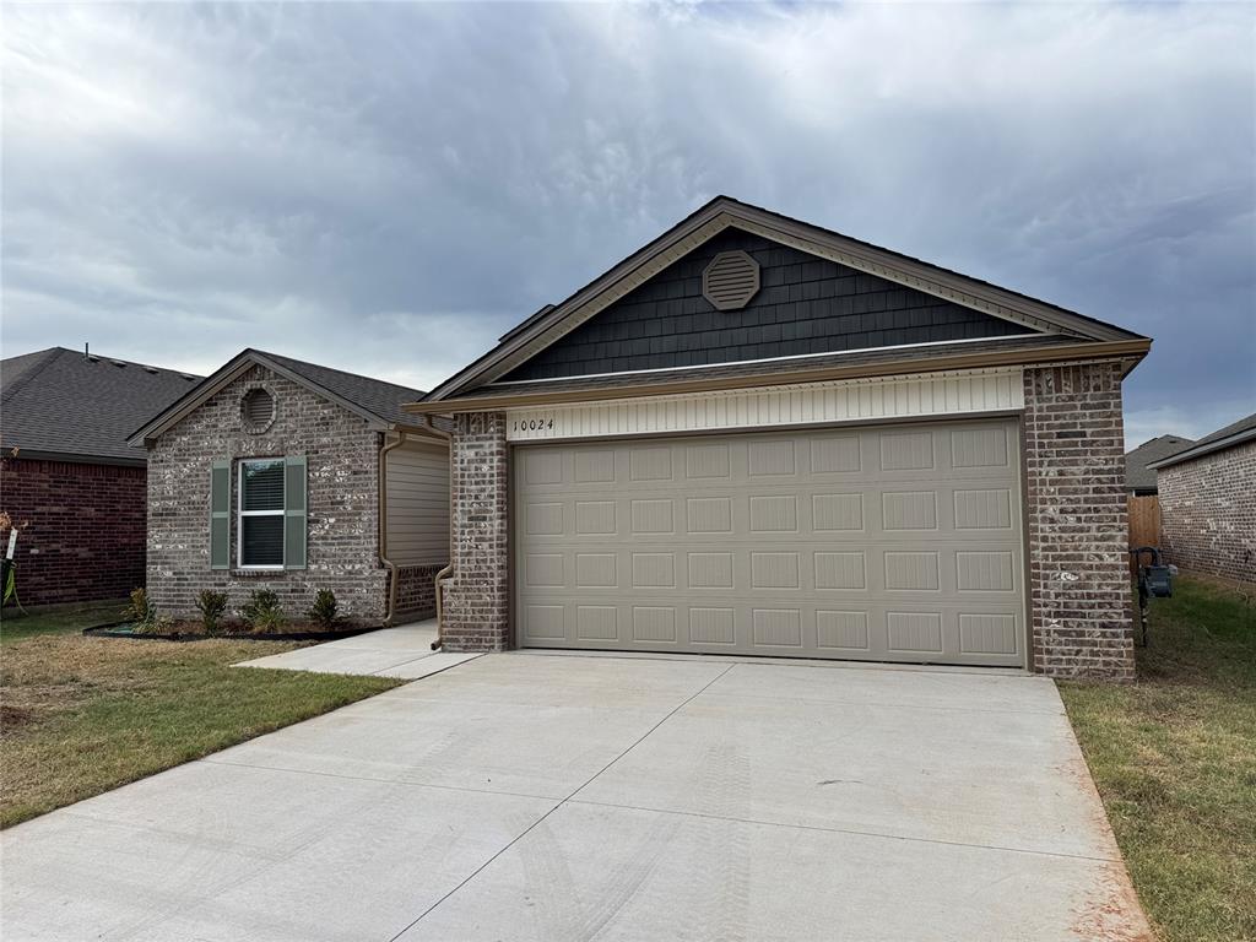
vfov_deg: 56.8
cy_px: 471
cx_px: 628
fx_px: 871
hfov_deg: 71.6
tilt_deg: +2.5
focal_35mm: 24
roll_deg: +1.2
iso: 80
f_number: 1.78
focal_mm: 6.76
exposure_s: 1/3413
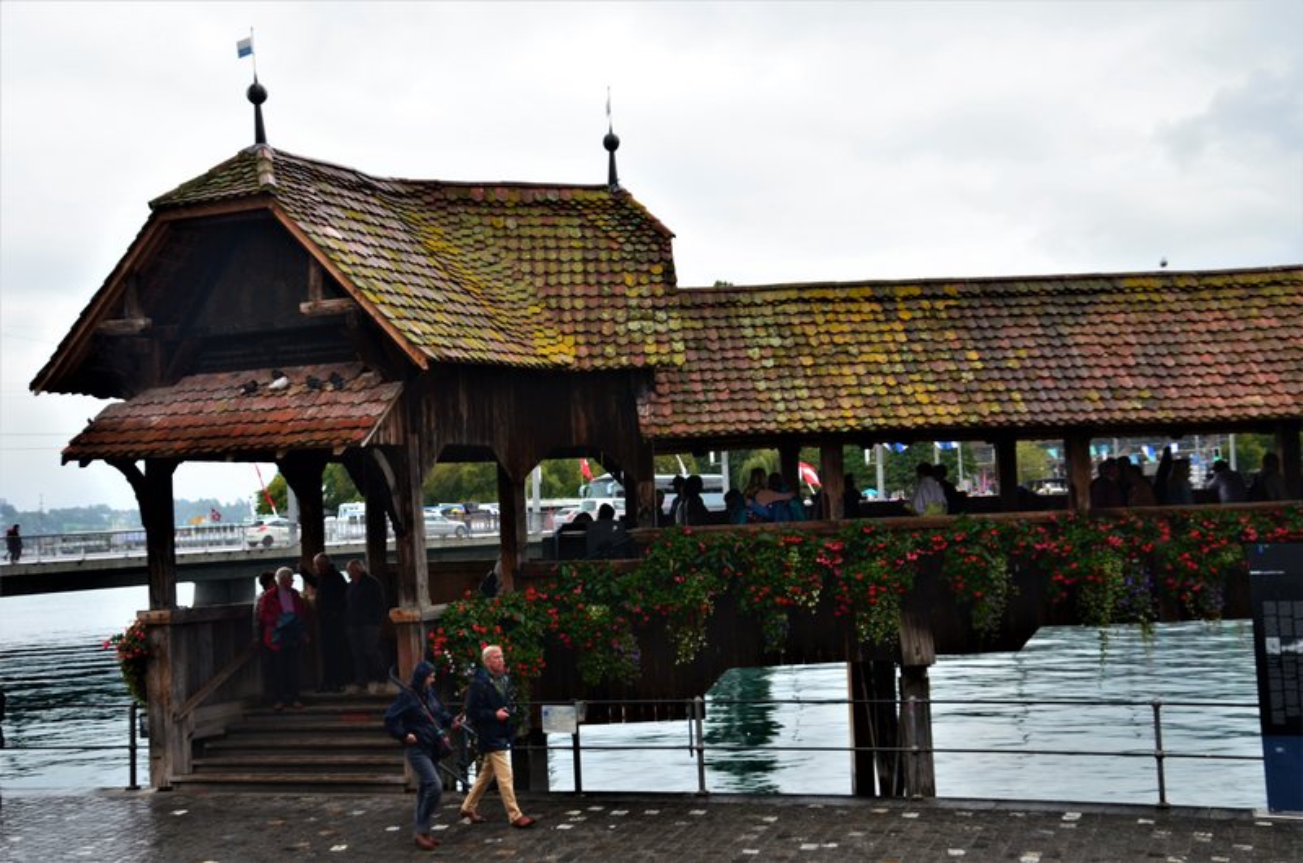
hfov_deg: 41.2
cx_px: 652
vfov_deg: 28.0
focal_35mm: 48
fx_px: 1734
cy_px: 432
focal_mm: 32
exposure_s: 1/30
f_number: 7.1
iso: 320
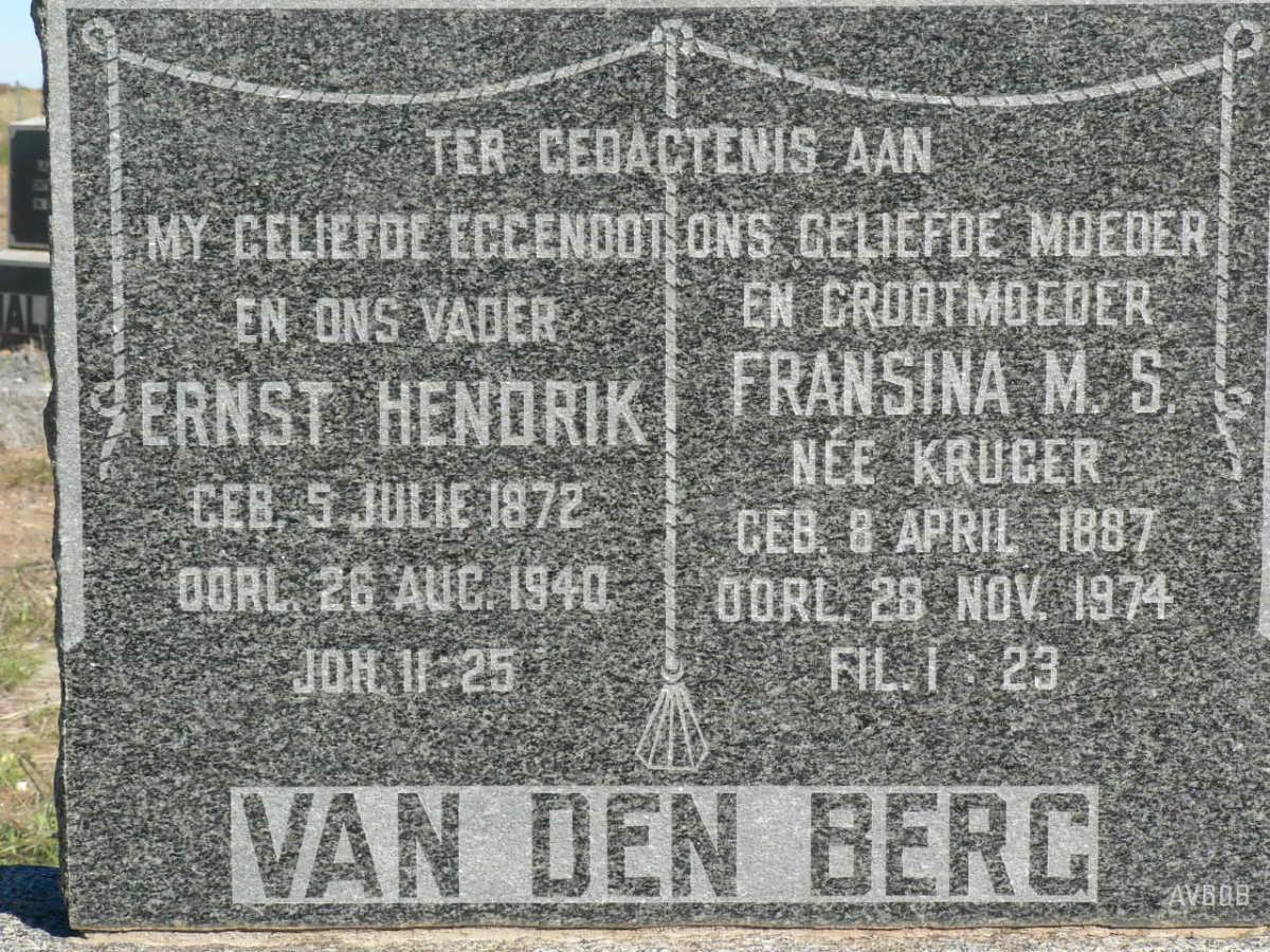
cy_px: 476
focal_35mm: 97
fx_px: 3559
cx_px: 635
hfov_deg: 20.2
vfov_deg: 15.2
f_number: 5
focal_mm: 16.2
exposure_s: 1/400
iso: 100
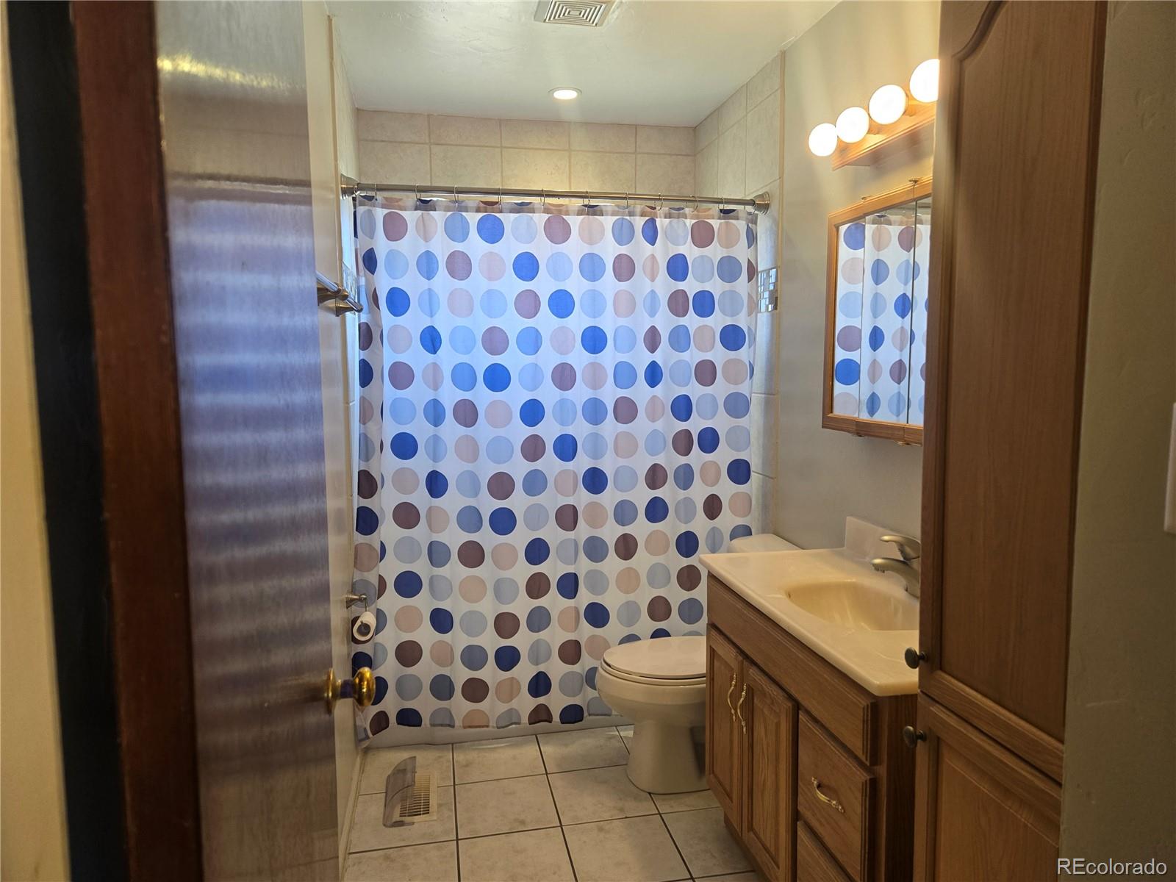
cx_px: 588
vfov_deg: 58.9
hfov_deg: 73.9
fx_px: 781
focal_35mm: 23
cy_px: 441
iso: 125
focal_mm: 5.4
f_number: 1.8
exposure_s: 1/120
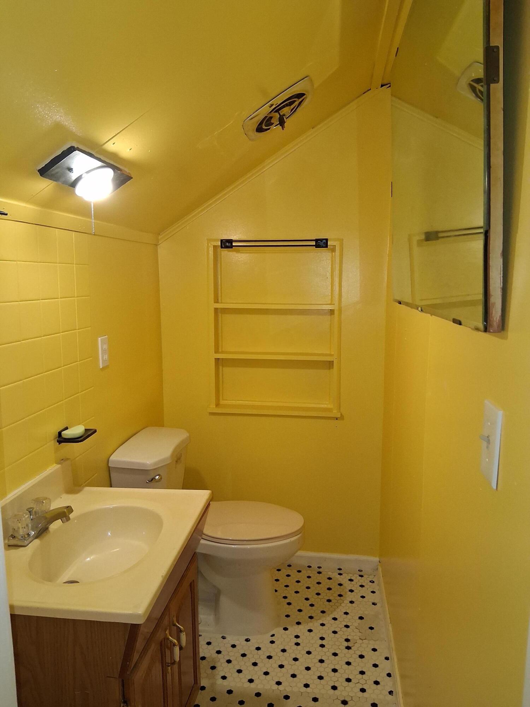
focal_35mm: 26
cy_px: 354
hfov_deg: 53.1
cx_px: 265
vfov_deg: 67.3
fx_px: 531
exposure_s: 1/100
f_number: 1.8
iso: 25
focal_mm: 3.98
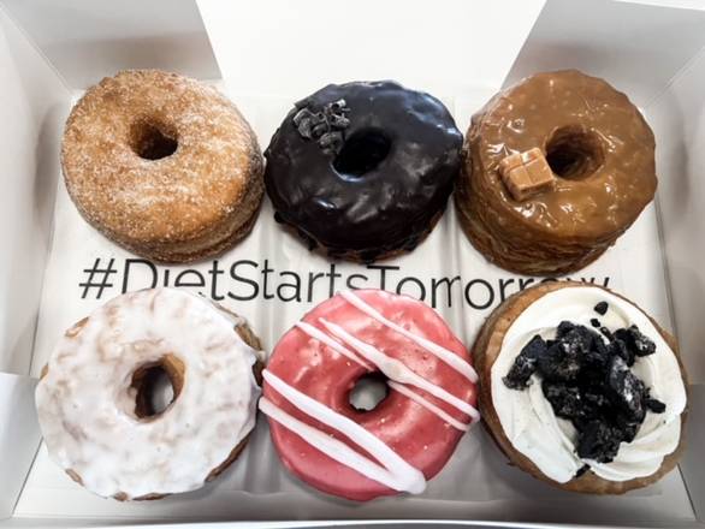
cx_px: 352
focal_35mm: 26
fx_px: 530
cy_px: 264
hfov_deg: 67.3
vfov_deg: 53.1
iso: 160
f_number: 1.5
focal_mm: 5.7
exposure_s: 1/60
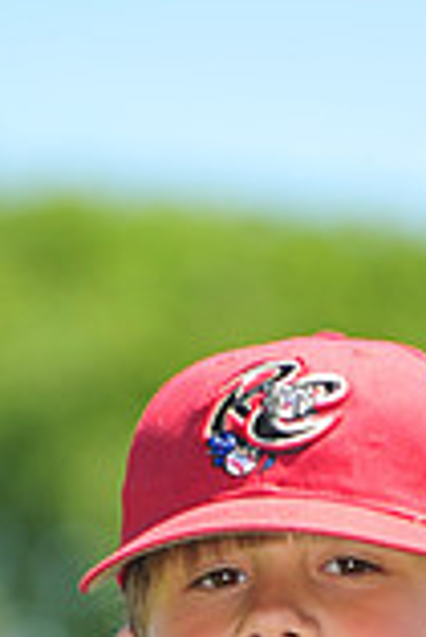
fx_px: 12414
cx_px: 227
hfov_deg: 2.0
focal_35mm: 701
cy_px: 1116
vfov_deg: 2.9
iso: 200
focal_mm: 190
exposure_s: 1/640
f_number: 4.5
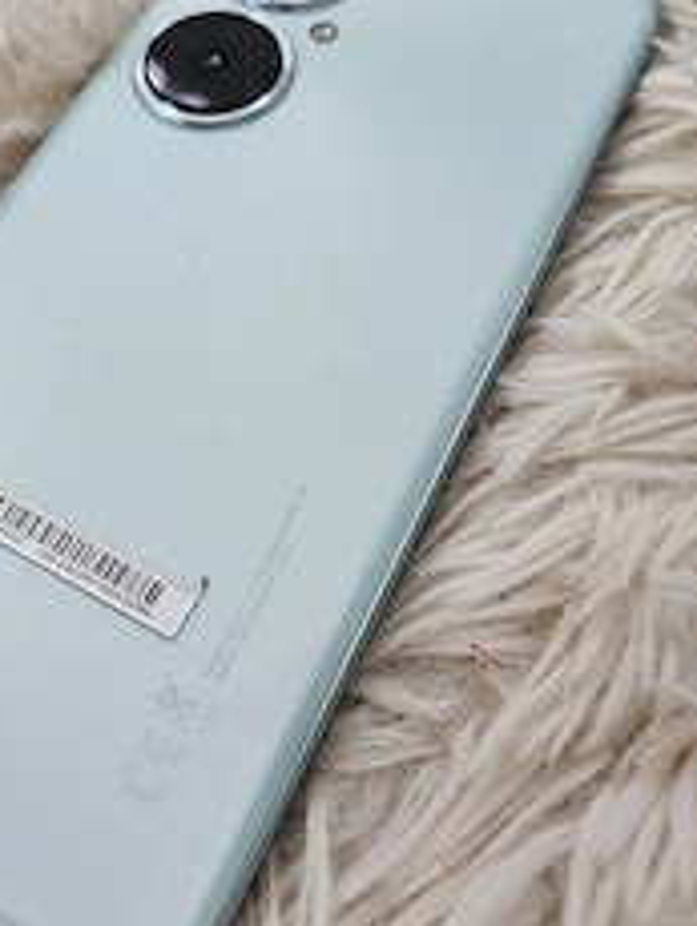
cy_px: 382
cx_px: 137
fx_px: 1072
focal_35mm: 40
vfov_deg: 46.6
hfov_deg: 34.9
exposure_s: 1/101
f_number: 1.8
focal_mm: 5.4
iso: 320
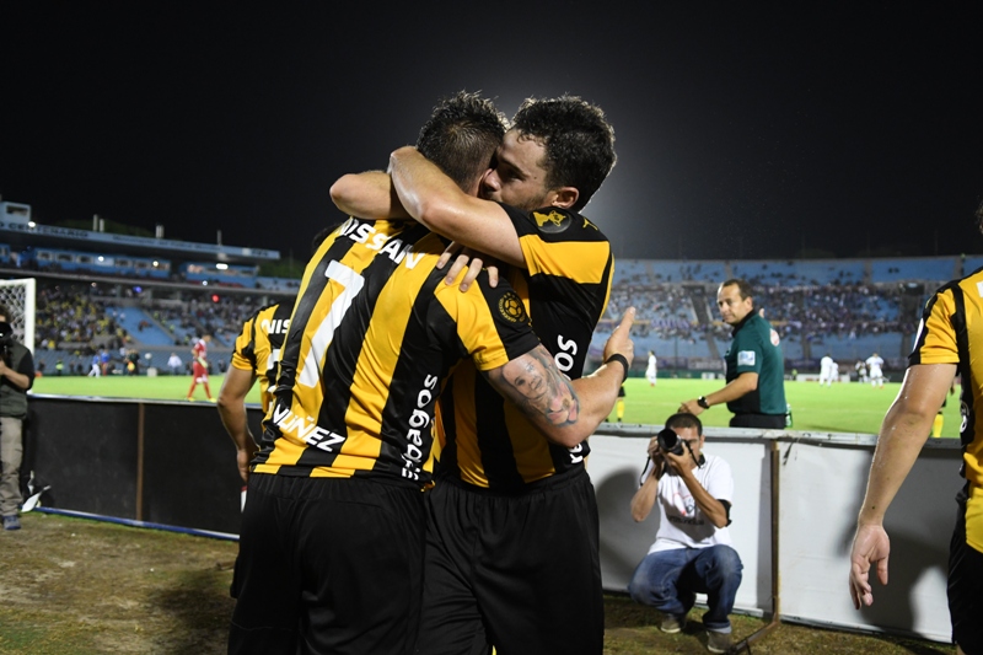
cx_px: 492
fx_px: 983
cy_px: 328
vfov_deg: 36.9
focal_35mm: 36
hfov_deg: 53.1
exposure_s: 1/320
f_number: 2.8
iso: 2000
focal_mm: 24
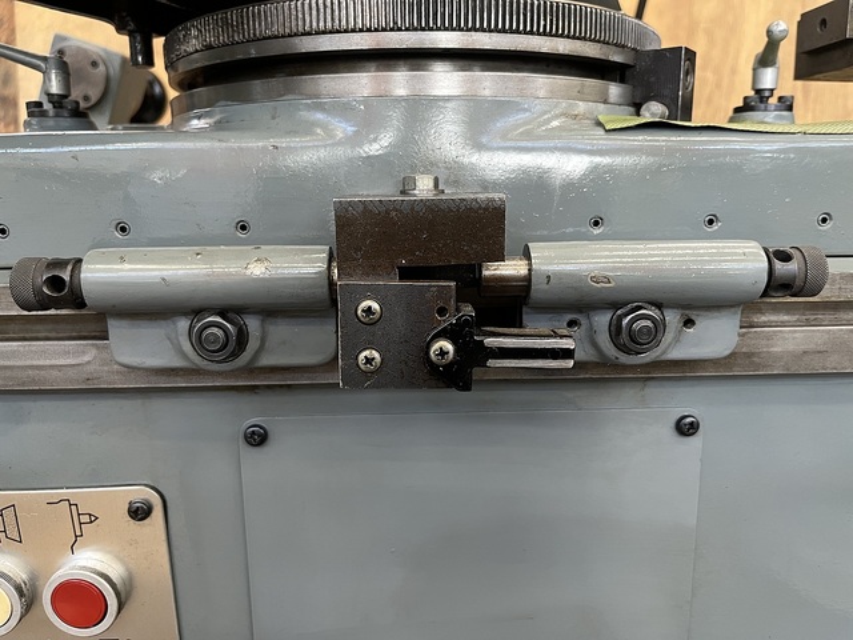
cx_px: 426
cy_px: 320
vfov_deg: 53.1
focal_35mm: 26
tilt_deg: -11.4
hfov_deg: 67.3
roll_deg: +1.6
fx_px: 641
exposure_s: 1/60
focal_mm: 5.1
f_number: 1.6
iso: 160
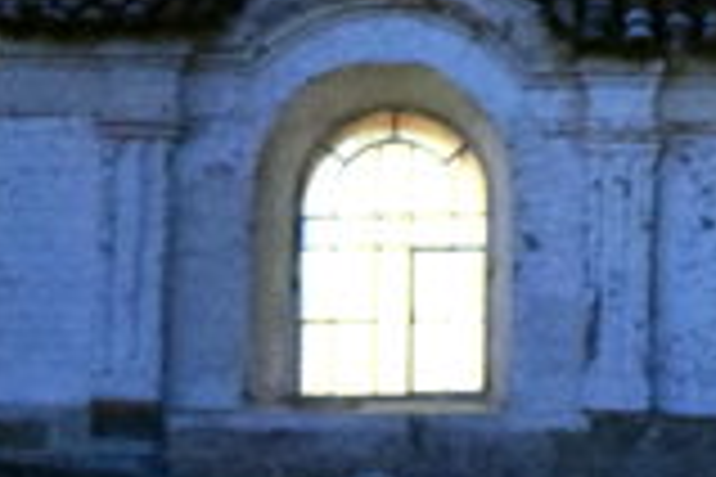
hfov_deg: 8.5
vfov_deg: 6.1
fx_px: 4495
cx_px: 1531
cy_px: -72
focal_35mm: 226
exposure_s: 1/10
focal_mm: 20
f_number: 5.6
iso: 5000
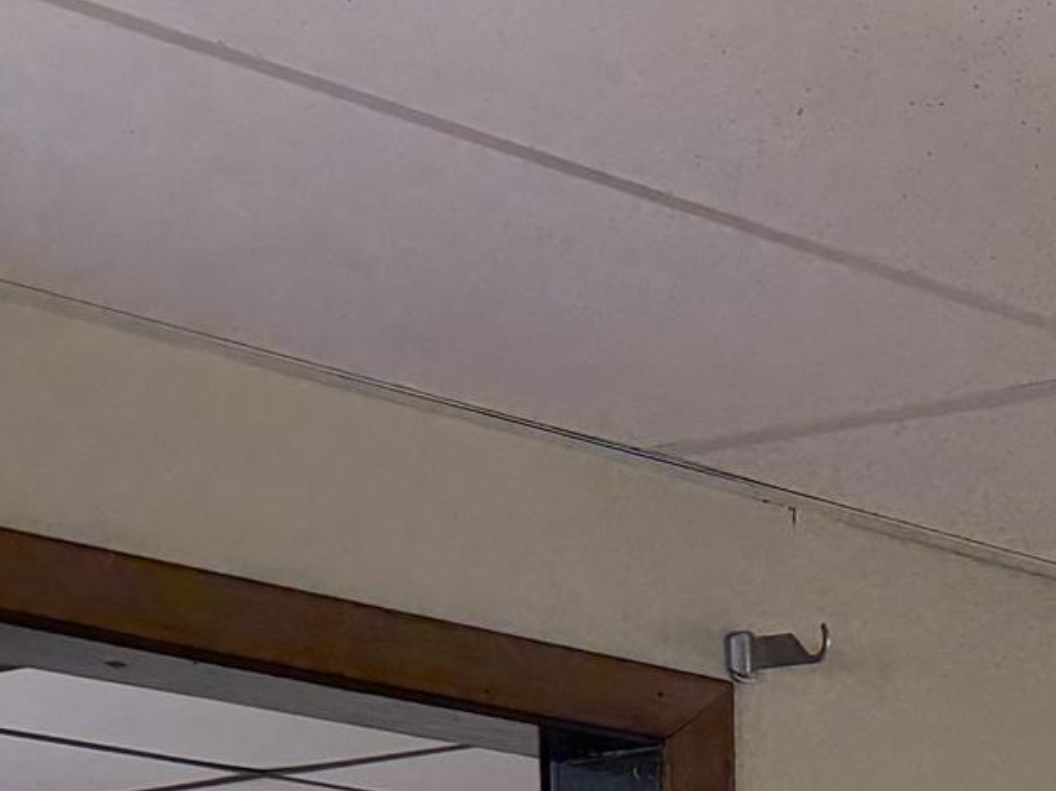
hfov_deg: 13.0
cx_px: 2312
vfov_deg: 10.4
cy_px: 1838
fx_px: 3812
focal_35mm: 125
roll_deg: -0.1
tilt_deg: -5.1
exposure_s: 1/120
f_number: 1.78
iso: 160
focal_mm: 6.76
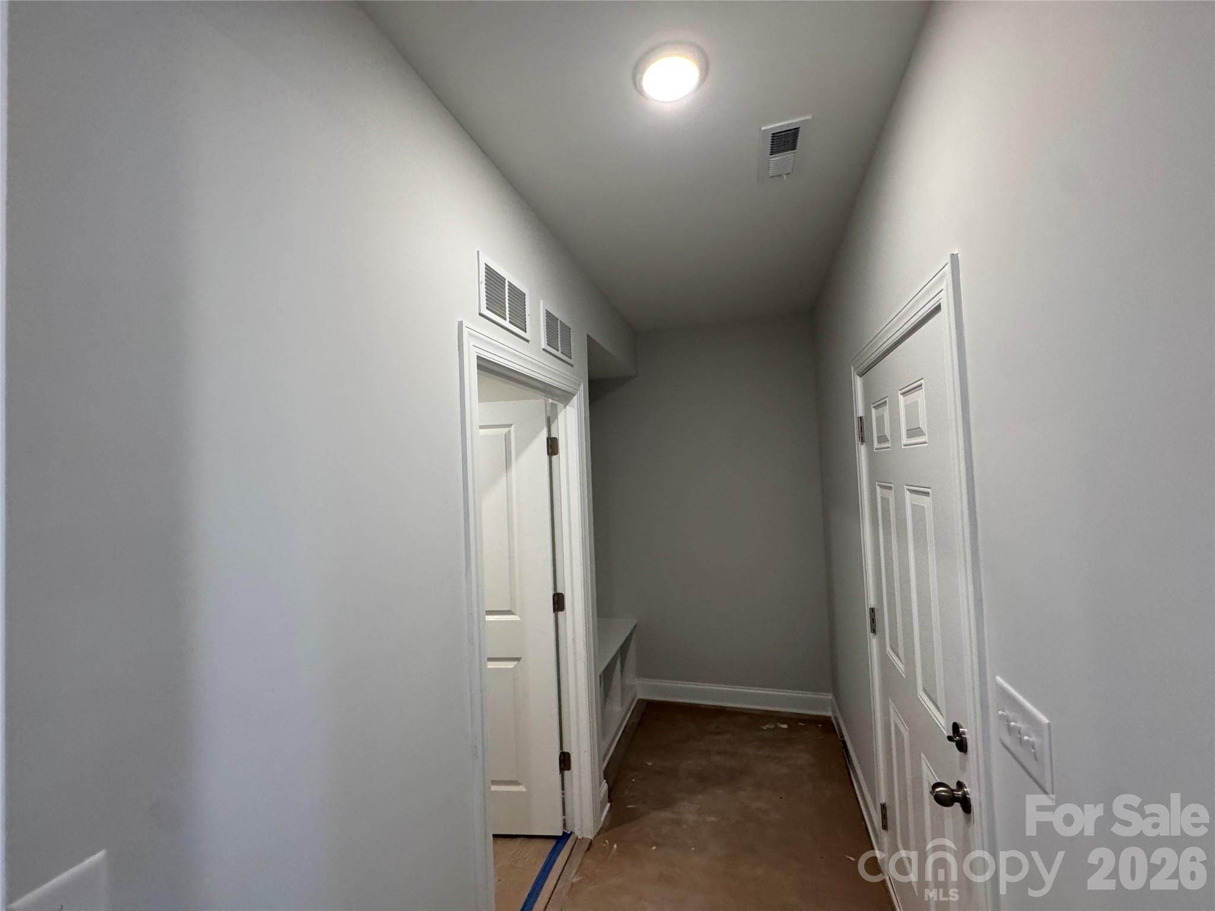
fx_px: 491
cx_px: 608
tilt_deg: +4.6
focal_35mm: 14
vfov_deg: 85.7
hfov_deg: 102.1
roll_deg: +3.0
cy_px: 456
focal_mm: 2.22
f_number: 2.2
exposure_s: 1/120
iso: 320
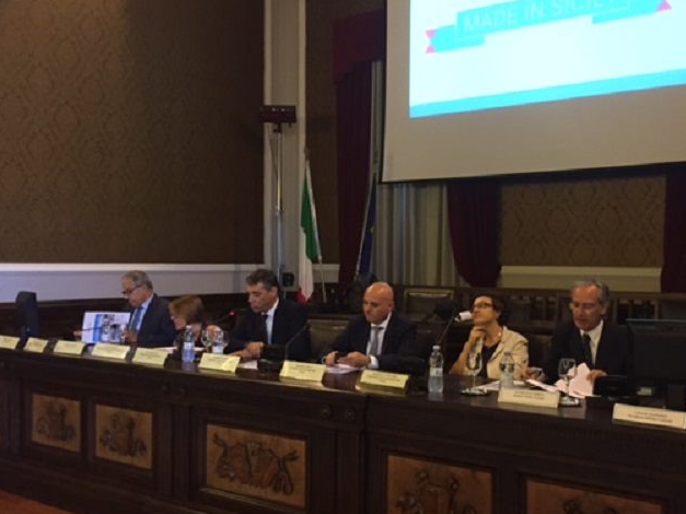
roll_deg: -1.5
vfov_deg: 38.6
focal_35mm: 37
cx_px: 399
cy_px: 277
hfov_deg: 49.9
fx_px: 733
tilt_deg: +1.3
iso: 250
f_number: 2.2
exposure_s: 1/20
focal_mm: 4.15
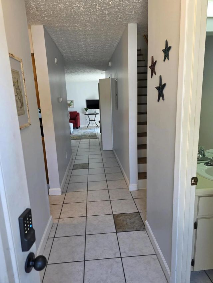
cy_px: 142
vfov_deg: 73.9
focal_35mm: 23
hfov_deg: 58.9
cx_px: 106
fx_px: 189
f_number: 1.7
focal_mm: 6.3
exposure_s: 1/120
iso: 160
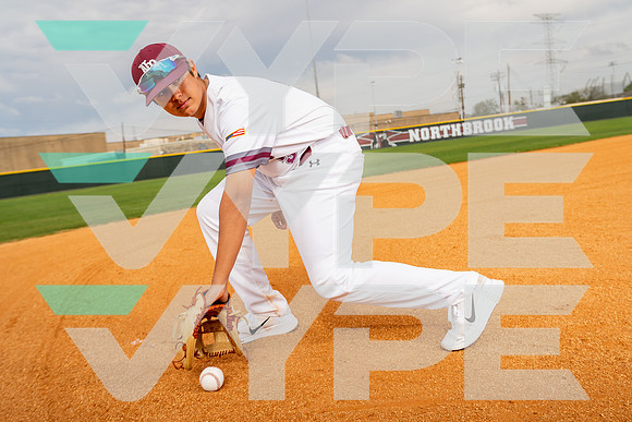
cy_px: 211
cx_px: 316
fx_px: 632
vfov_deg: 36.9
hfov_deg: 53.1
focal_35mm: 36
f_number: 4.5
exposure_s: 1/640
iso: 100
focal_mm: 36
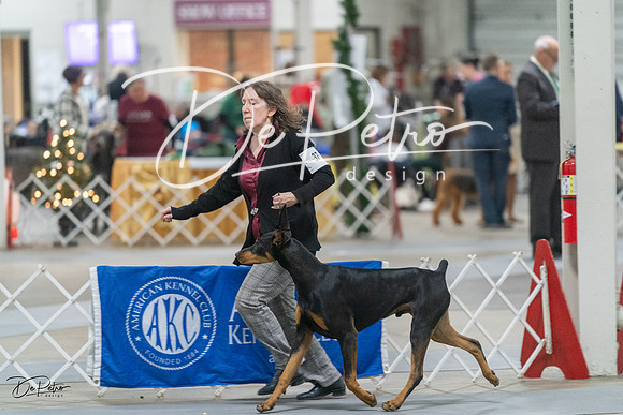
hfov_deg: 10.3
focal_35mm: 200
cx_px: 312
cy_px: 208
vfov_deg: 6.9
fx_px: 3462
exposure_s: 1/320
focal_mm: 200
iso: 6400
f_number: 2.8
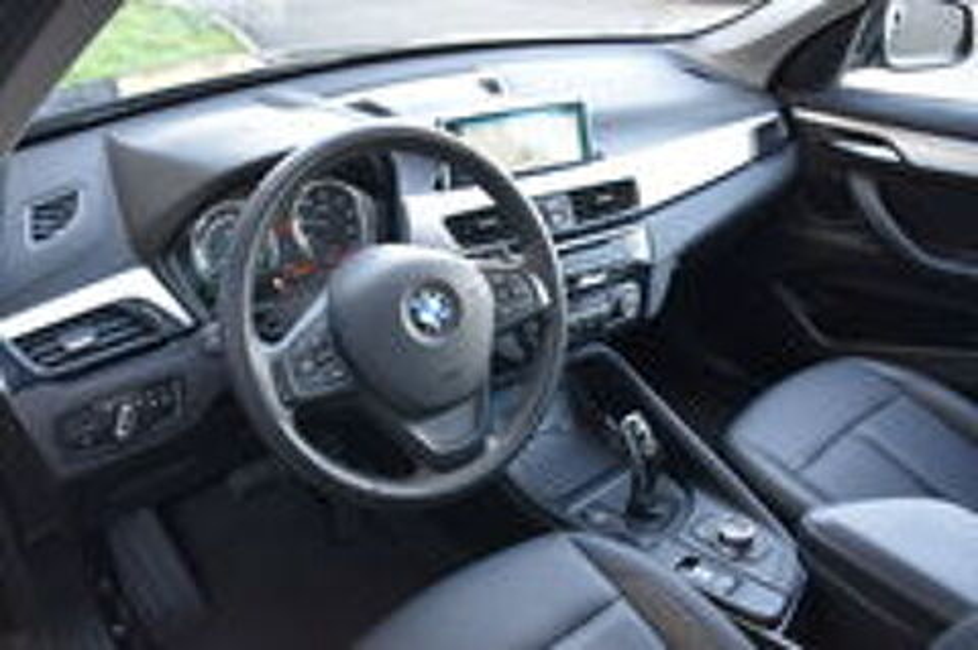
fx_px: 814
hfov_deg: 62.0
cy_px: 325
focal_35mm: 30
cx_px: 489
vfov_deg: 43.5
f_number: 4
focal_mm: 20
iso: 800
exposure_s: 1/60
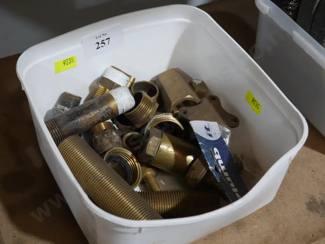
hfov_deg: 33.2
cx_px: 162
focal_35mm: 58
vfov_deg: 25.3
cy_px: 122
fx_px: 545
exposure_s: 1/60
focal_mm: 29
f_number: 5.4
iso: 1250
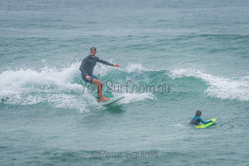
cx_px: 115
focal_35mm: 609
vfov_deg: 2.3
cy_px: 77
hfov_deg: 3.4
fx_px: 4216
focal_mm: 500
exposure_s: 1/320
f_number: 5.6
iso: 800
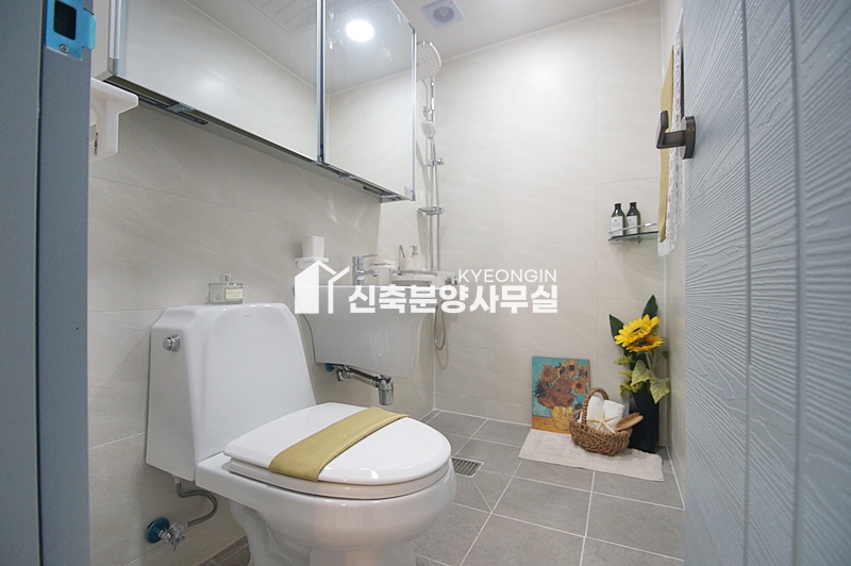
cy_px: 283
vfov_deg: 72.0
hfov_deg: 95.0
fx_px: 390
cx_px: 426
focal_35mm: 16
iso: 800
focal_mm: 11
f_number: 3.5
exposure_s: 1/100
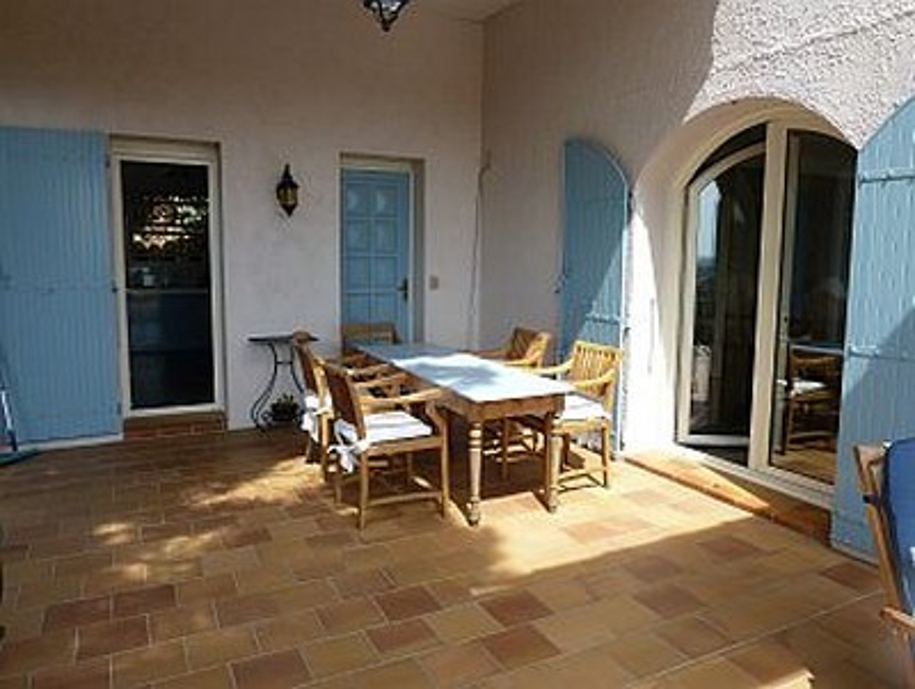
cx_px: 458
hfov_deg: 69.3
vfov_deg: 55.0
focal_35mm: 25
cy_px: 344
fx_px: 662
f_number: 4
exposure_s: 1/250
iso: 80
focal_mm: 4.1
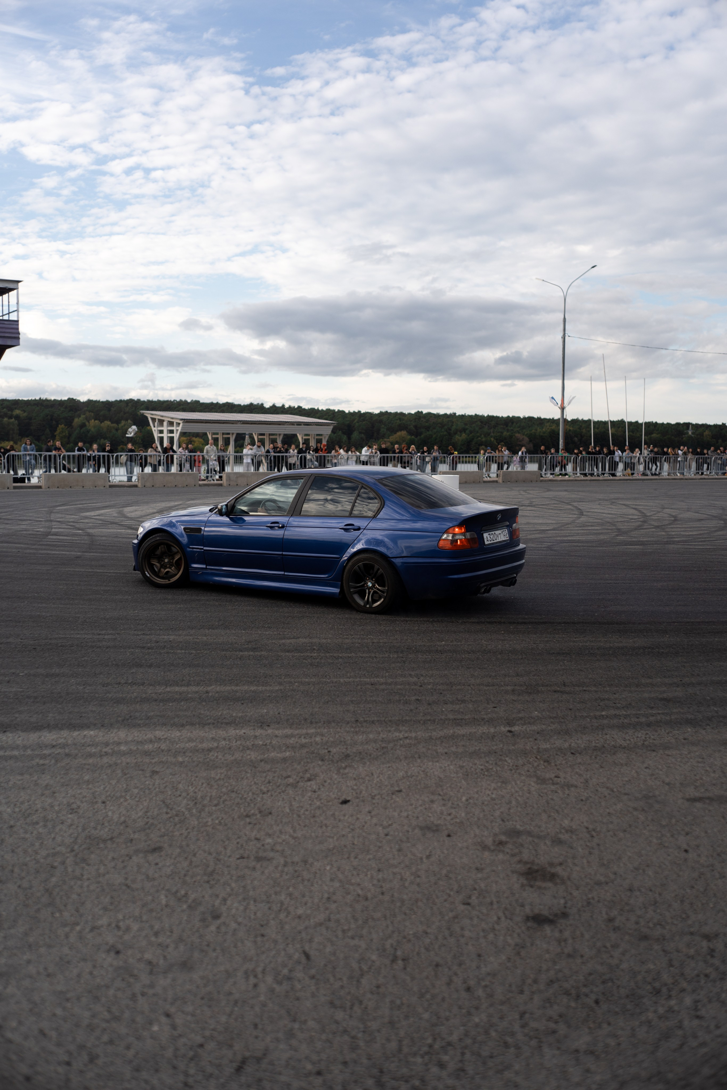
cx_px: 364
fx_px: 1060
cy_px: 545
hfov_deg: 37.9
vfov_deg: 54.4
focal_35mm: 35
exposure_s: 1/2000
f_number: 2.2
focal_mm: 35
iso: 100
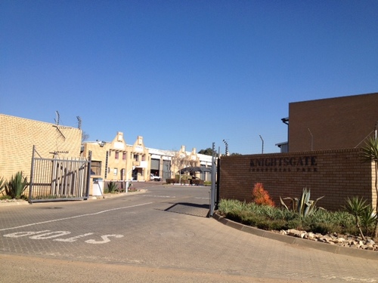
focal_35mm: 35
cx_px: 189
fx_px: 382
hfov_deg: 52.6
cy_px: 142
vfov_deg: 40.7
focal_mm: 4.28
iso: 64
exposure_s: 1/1905
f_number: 2.4
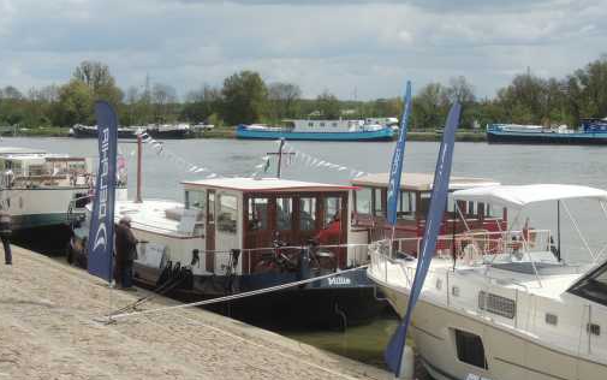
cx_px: 259
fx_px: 1390
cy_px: 184
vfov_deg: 15.6
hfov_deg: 24.6
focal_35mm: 84
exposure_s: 1/1000
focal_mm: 10.7
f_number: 3.7
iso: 100
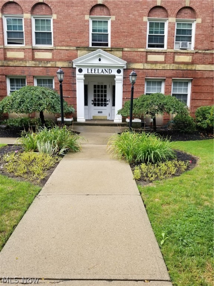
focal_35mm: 26
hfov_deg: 53.1
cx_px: 107
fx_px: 214
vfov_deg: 67.3
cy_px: 143
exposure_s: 1/432
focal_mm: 4.25
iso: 50
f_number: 1.7
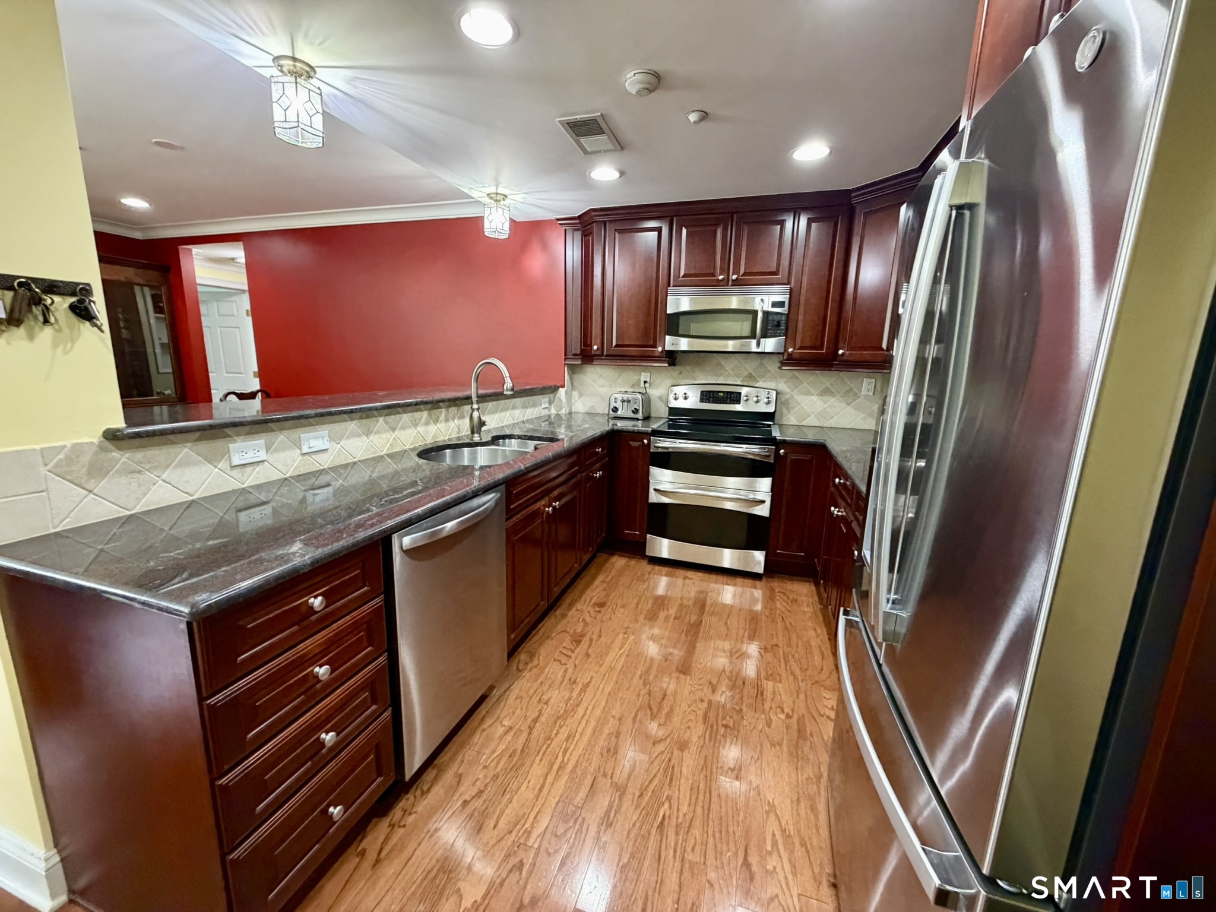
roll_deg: -2.3
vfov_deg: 85.7
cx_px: 608
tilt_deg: -12.6
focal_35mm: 14
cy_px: 456
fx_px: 492
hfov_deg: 102.1
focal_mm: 2.22
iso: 640
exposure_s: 1/60
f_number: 2.2
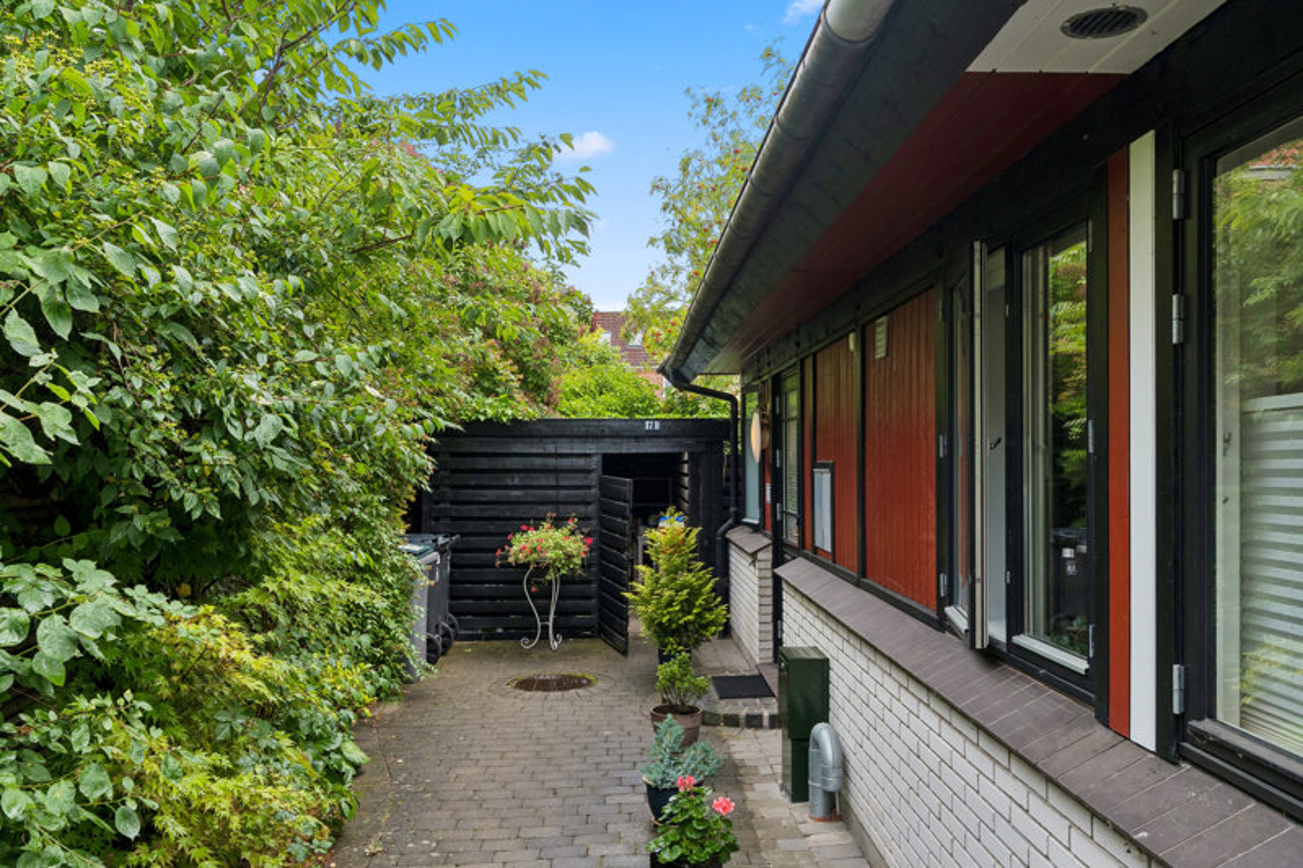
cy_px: 434
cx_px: 652
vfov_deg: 47.9
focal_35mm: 27
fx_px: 977
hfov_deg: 67.4
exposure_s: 1/250
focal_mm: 18
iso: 400
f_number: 7.1
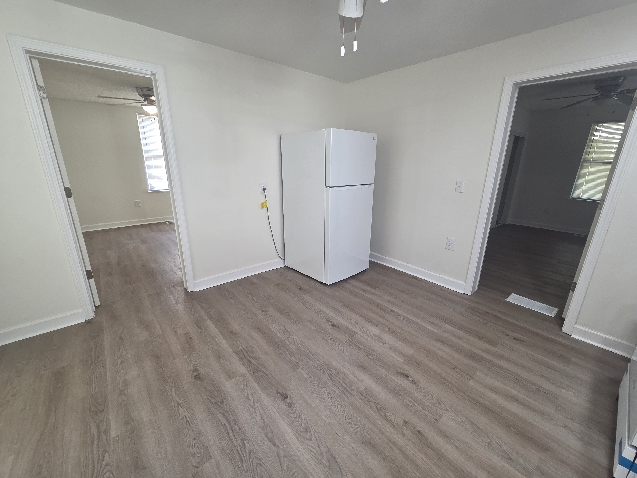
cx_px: 318
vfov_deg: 89.9
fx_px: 239
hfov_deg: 106.2
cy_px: 239
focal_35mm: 13
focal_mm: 2.2
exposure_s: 1/60
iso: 160
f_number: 2.2
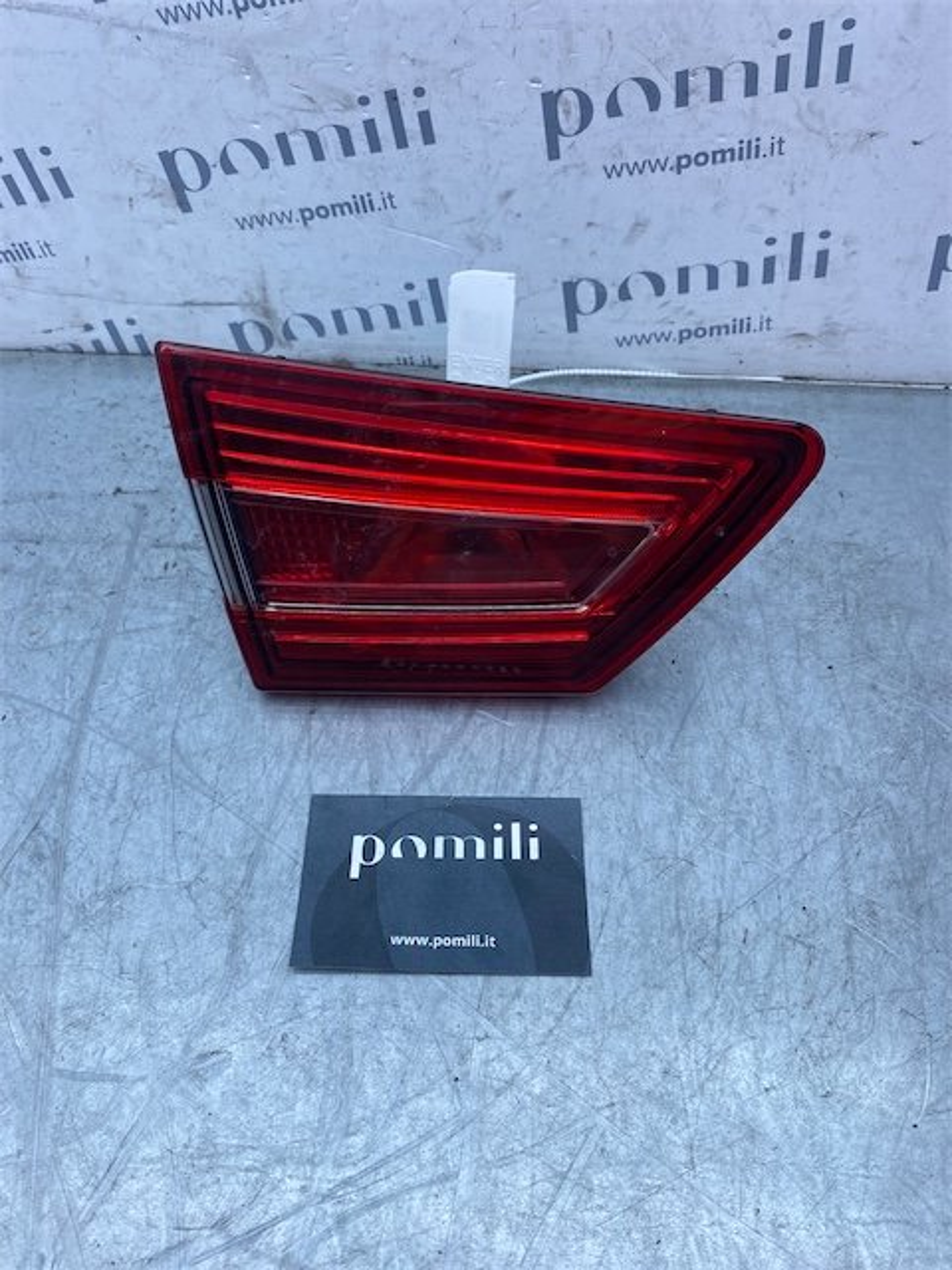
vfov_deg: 67.3
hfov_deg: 53.1
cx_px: 476
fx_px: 953
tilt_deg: -52.5
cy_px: 635
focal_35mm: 26
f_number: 1.8
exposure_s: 1/942
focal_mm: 4.25
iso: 32
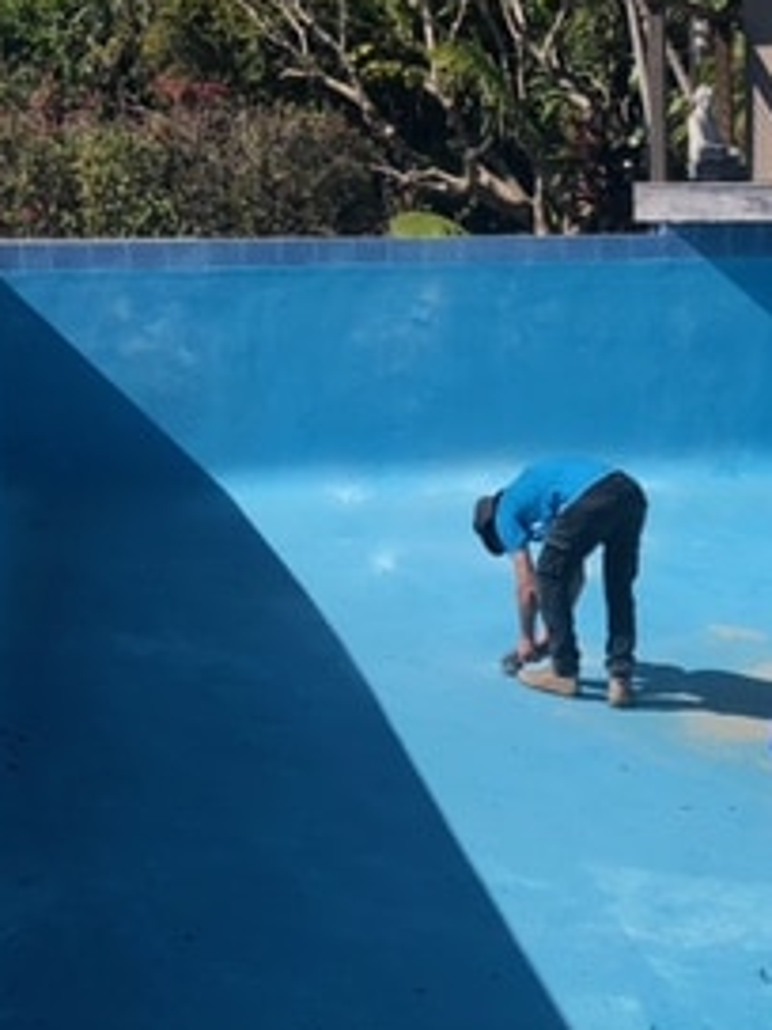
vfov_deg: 28.4
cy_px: 897
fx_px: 1963
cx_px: 776
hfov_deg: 21.5
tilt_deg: -19.8
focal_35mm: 66
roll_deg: +0.9
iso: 20
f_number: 1.8
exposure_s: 1/3003
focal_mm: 3.99
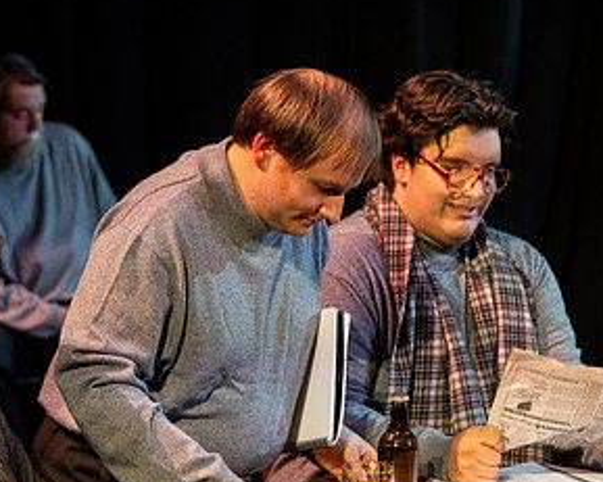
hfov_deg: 14.6
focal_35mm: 132
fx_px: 2355
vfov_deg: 11.7
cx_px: 248
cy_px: 339
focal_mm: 70
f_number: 2.8
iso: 2500
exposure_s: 1/250
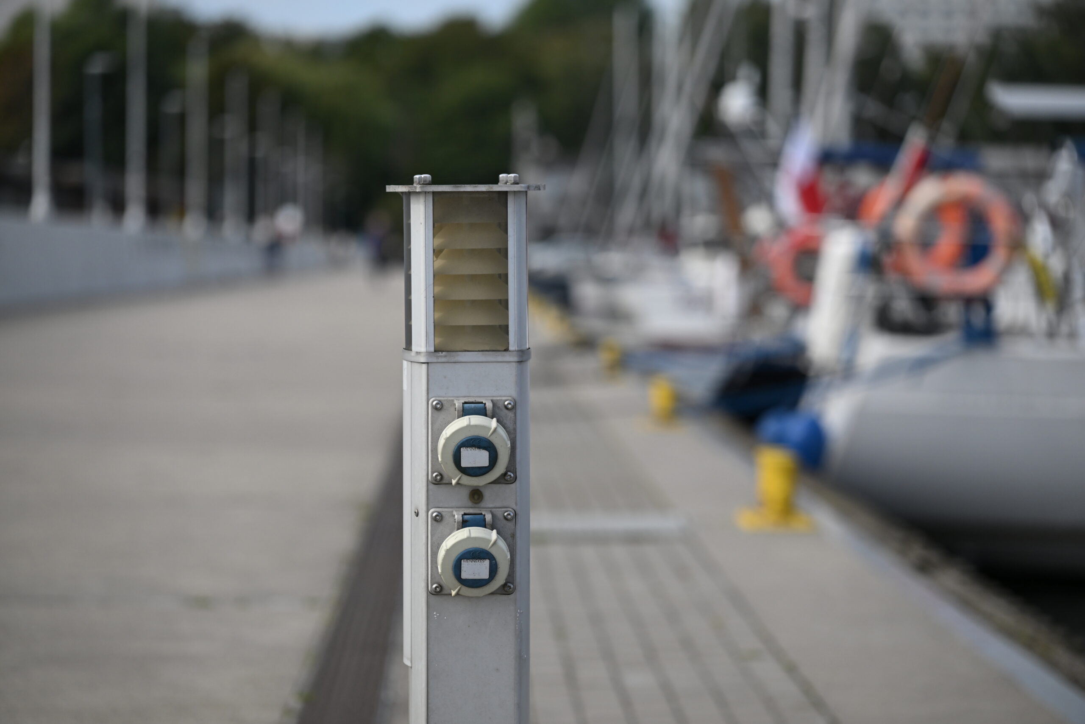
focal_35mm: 120
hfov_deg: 17.1
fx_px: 3617
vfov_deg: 11.4
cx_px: 542
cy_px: 362
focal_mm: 120
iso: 400
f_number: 4
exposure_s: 1/3200
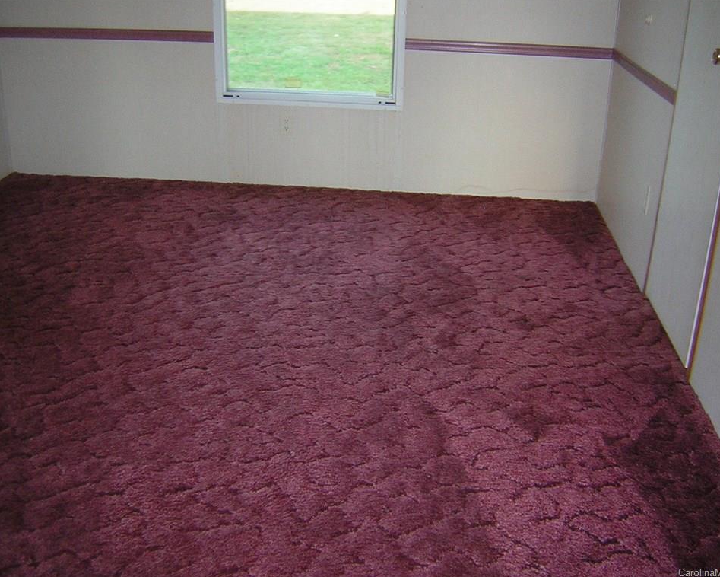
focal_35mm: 38
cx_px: 376
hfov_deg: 47.9
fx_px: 810
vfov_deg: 39.2
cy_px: 288
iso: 97
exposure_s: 1/60.1
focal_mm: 4.7
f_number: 2.6
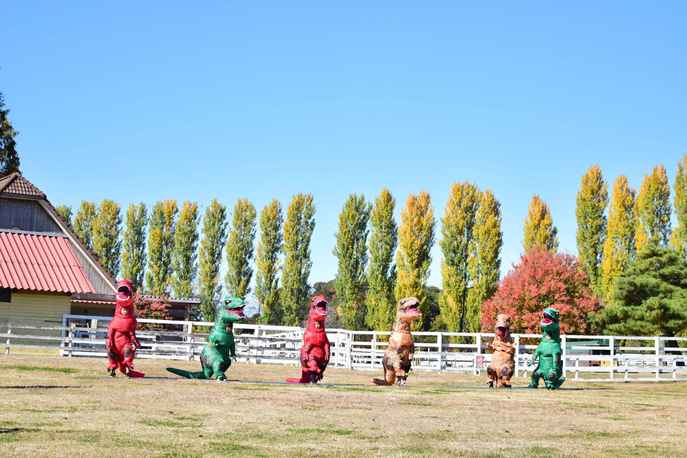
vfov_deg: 18.9
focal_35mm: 72
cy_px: 229
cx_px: 344
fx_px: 1374
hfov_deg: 28.1
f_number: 7.1
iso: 100
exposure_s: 1/400
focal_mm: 48
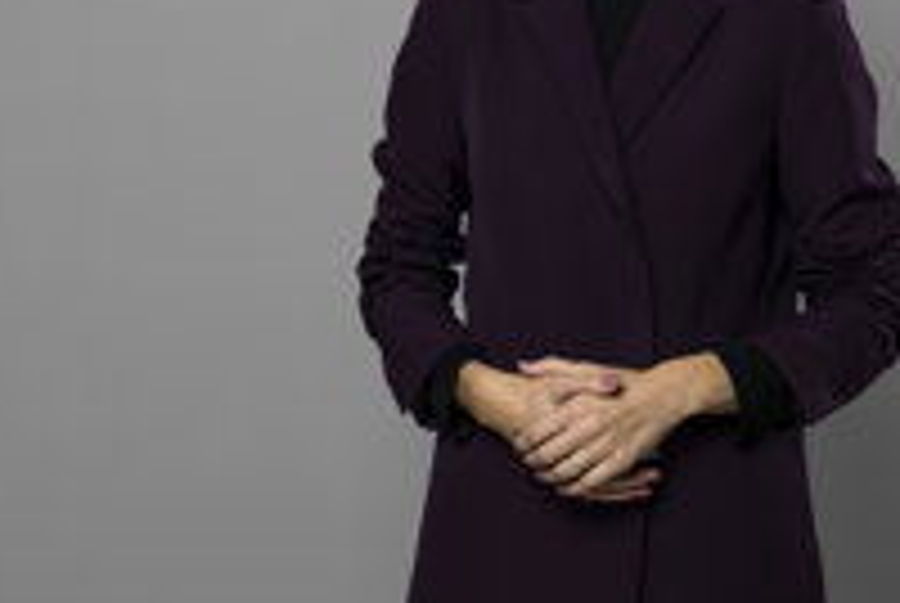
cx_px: 508
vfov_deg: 13.7
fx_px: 2504
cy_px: 178
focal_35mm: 100
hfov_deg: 20.4
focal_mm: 50
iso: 200
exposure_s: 1/200
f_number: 4
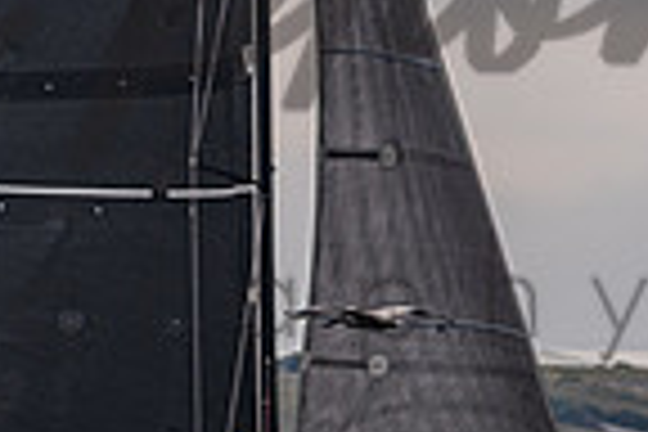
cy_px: -4
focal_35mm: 881
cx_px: 281
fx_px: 15857
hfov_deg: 2.3
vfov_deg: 1.6
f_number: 5.6
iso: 400
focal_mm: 185
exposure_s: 1/1250
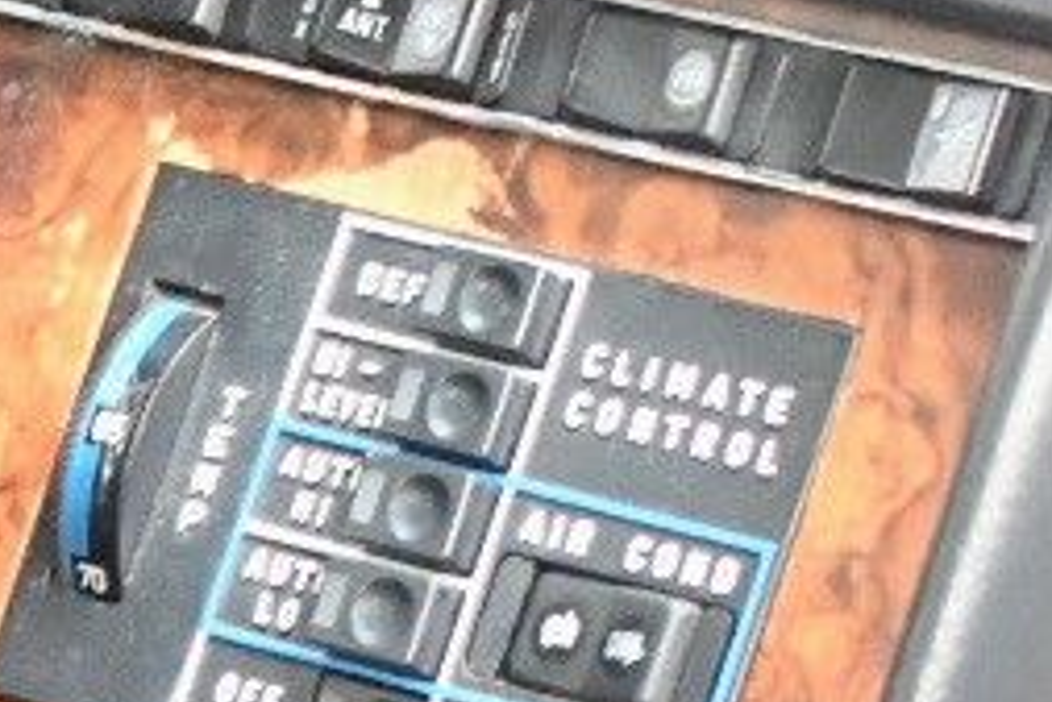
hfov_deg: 6.1
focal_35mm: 333
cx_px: -320
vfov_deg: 4.1
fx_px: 9736
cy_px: 856
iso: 2000
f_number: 2.8
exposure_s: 1/125
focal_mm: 35
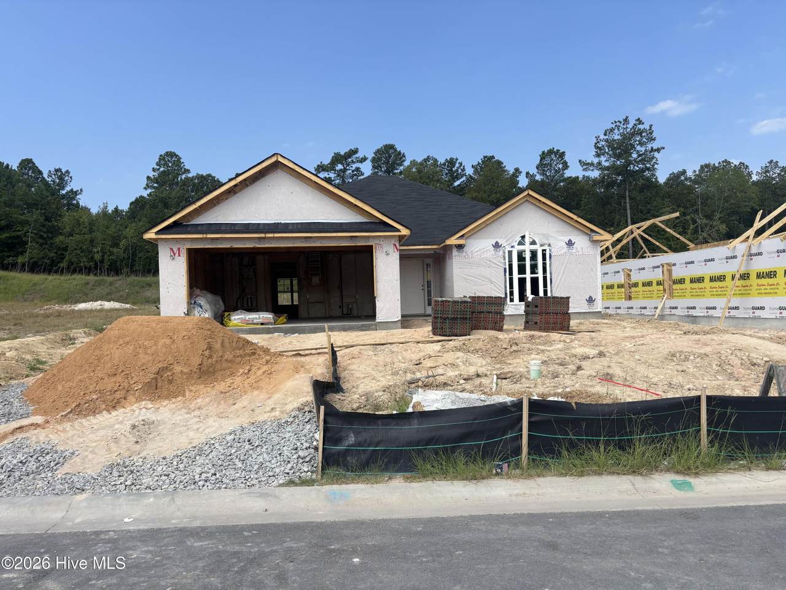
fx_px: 590
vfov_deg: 53.1
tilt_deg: -0.1
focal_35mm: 26
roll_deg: +0.7
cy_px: 295
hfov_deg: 67.3
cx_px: 393
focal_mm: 5.96
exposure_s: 1/3650
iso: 50
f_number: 1.6
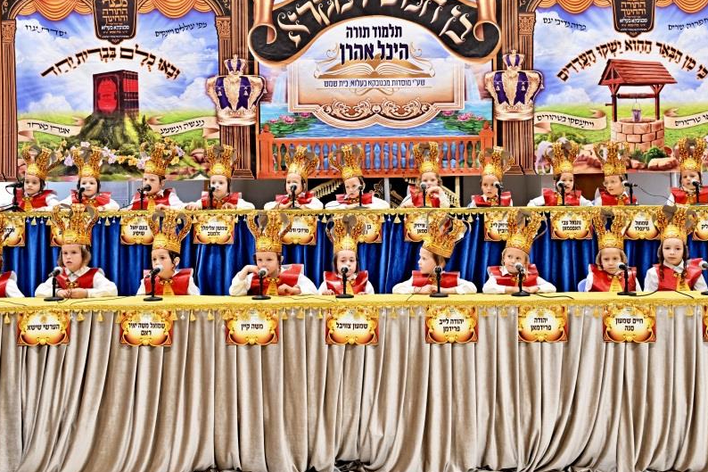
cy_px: 197
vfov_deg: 32.8
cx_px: 379
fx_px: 799
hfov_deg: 47.7
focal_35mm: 41
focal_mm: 31.5
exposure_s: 1/250
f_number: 4
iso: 500
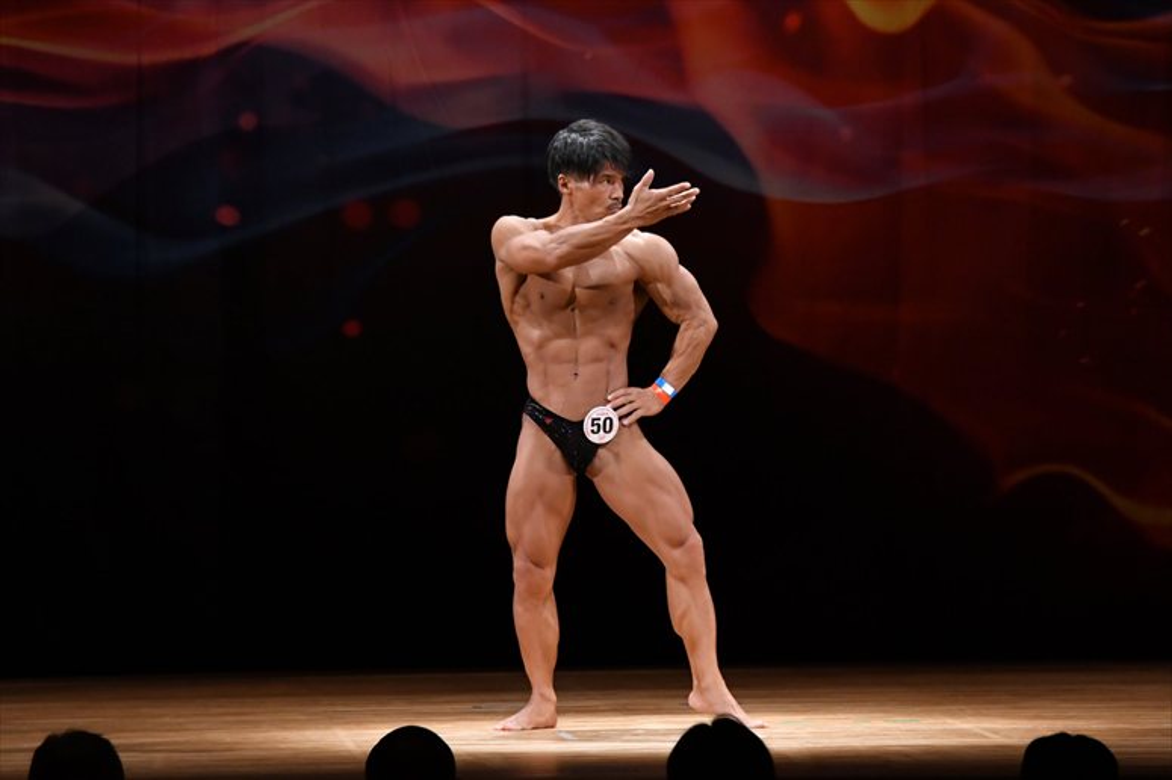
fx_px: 7322
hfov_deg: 9.2
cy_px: 390
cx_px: 586
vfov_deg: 6.1
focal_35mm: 225
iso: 3200
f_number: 5.6
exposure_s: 1/400
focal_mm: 150
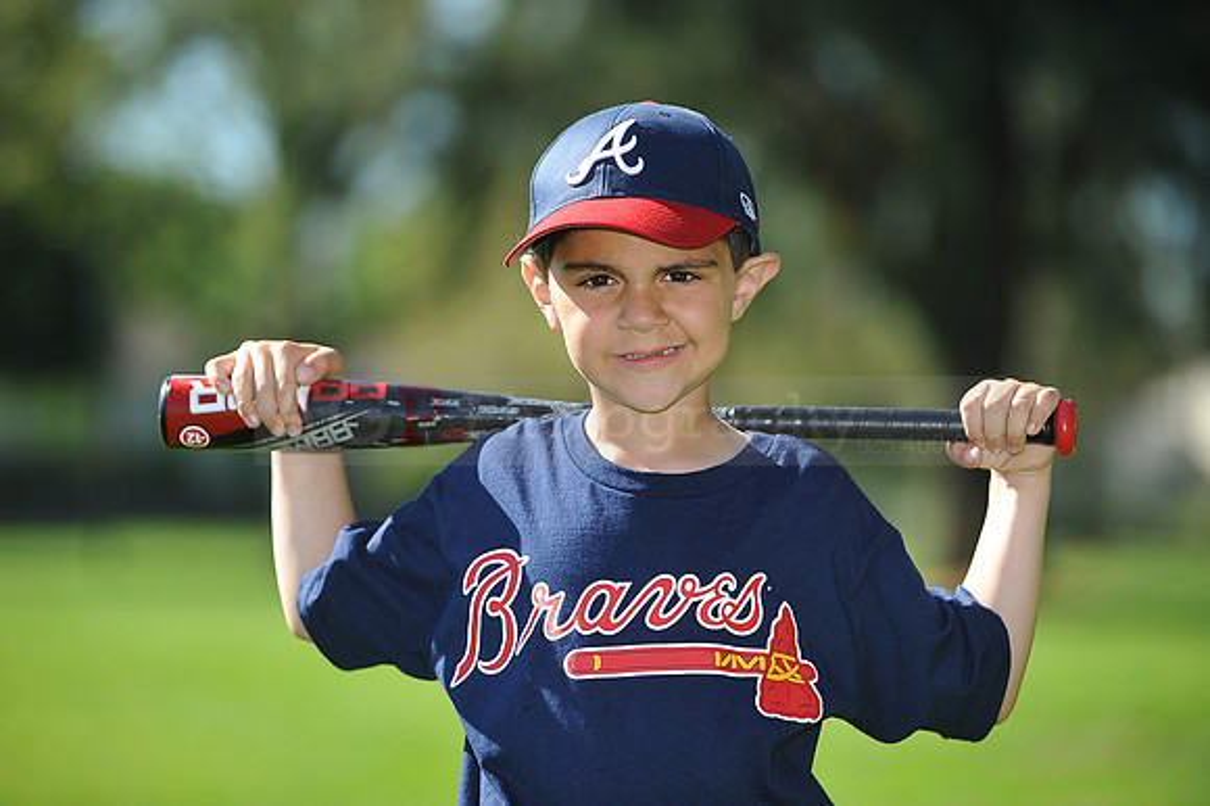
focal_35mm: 200
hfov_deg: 10.3
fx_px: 6718
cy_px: 403
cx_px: 605
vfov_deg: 6.9
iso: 200
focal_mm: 200
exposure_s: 1/800
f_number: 4
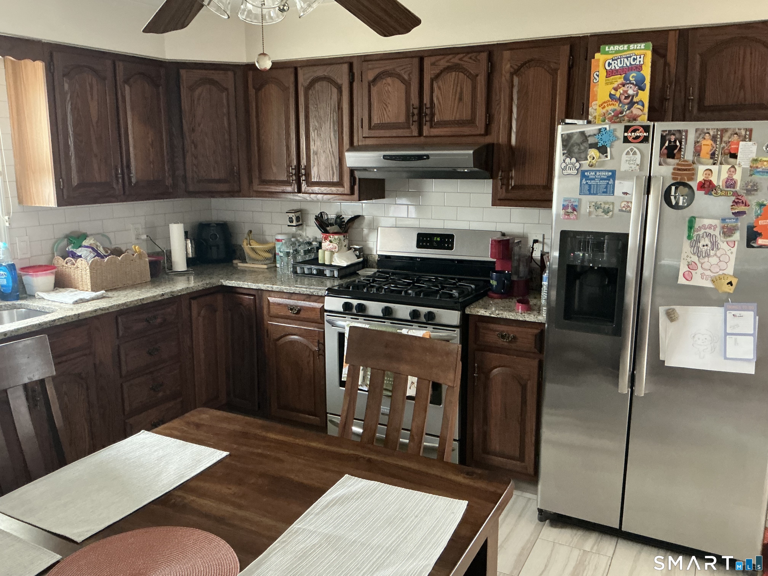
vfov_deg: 49.7
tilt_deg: -10.6
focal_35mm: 28
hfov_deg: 63.4
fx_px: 621
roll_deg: +0.1
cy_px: 288
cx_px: 384
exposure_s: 1/30
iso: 400
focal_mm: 3
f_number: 1.8
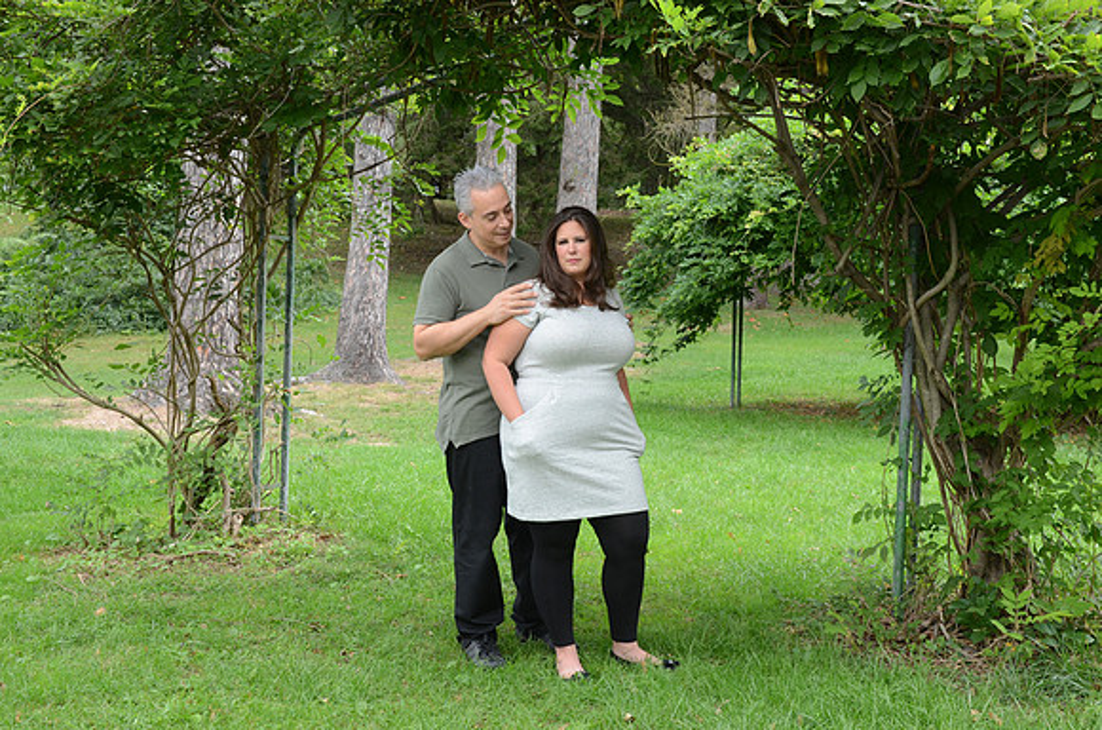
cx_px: 551
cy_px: 365
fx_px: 1374
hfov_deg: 43.7
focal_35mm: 45
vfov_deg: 29.7
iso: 500
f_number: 6.3
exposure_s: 1/125
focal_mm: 30
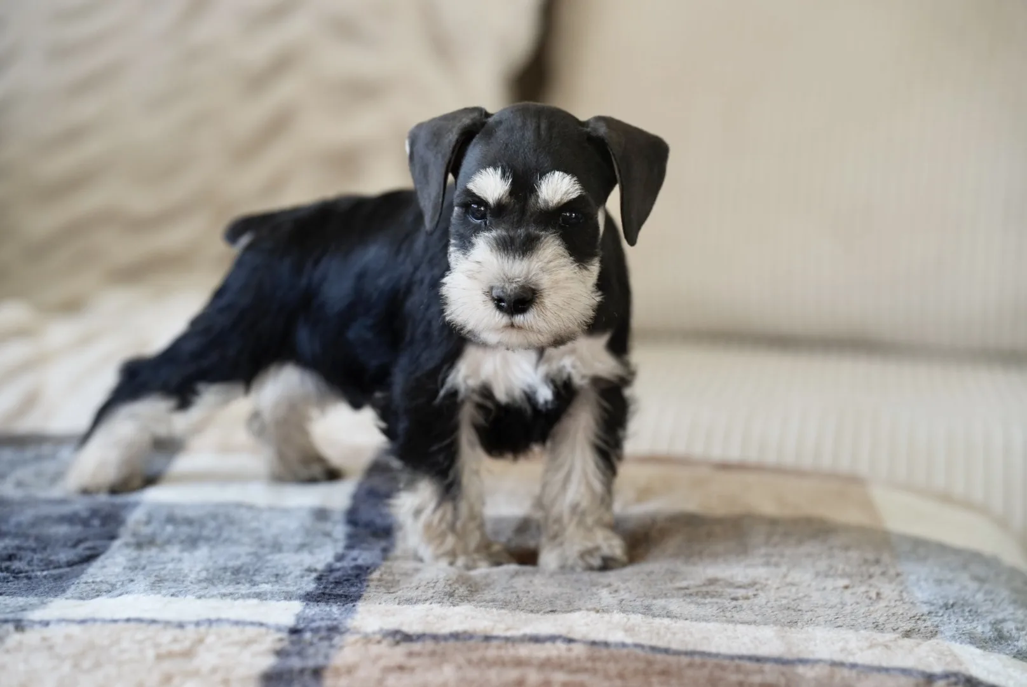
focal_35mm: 106
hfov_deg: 19.3
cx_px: 514
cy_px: 344
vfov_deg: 12.9
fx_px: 3026
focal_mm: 106
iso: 640
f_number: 4
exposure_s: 1/160
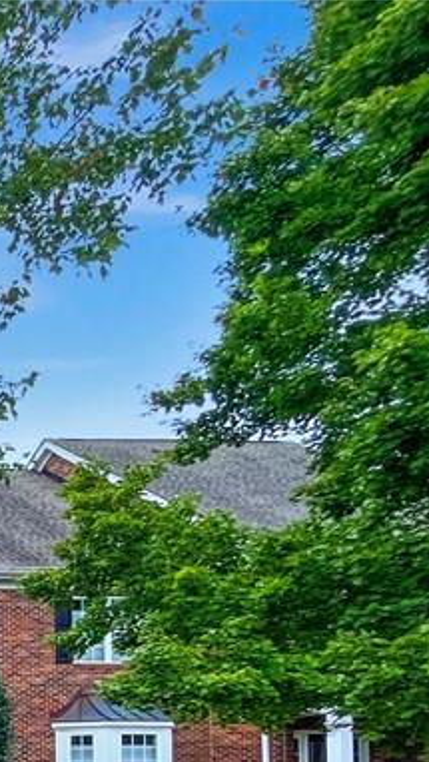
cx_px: -589
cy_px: 764
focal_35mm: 38
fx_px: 768
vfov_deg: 44.7
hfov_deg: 15.5
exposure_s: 1/121
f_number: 2.4
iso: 160
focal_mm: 1.54
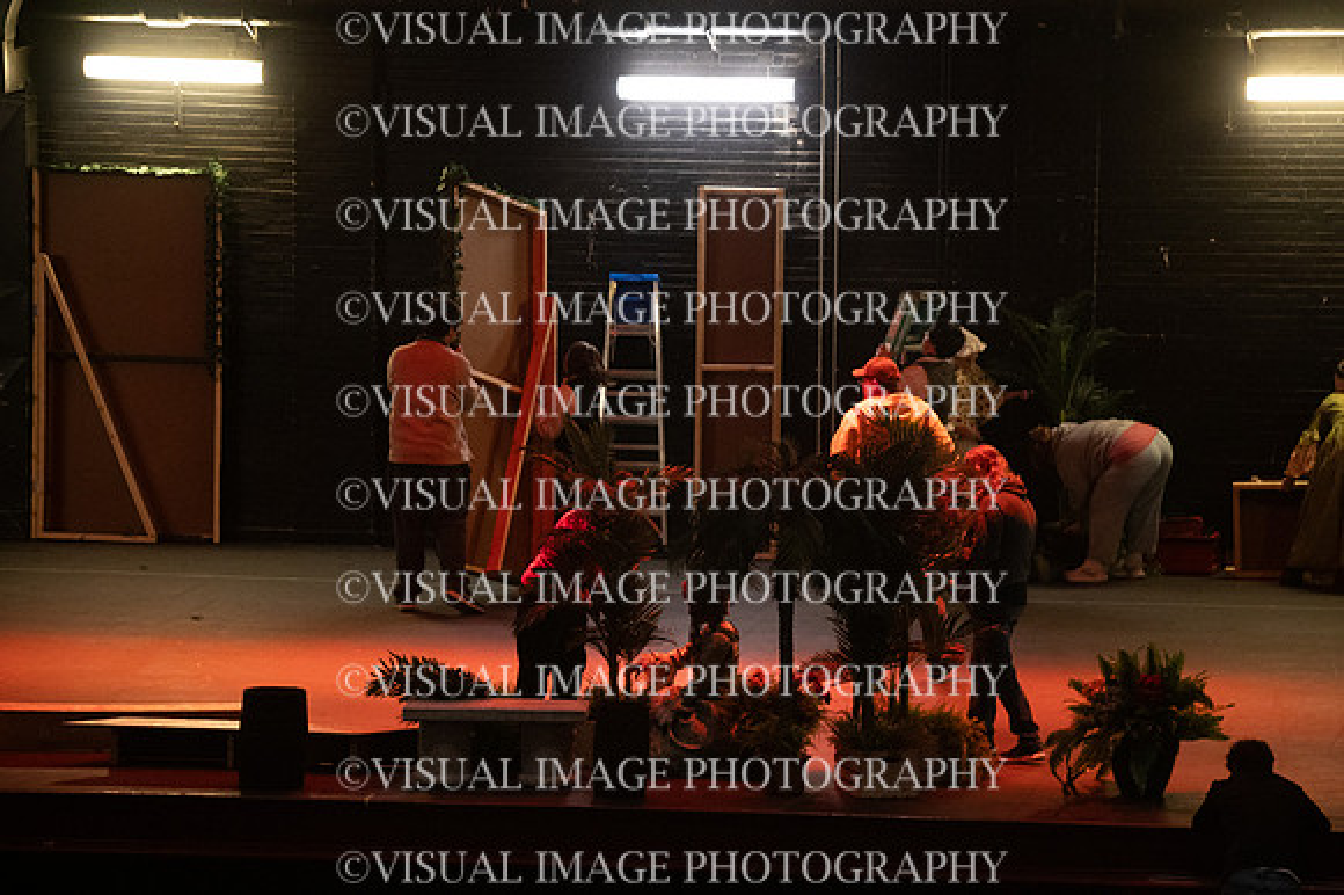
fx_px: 7276
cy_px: 448
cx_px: 672
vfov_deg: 7.0
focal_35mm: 195
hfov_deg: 10.6
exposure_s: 1/160
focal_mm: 195
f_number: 6.3
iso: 10000
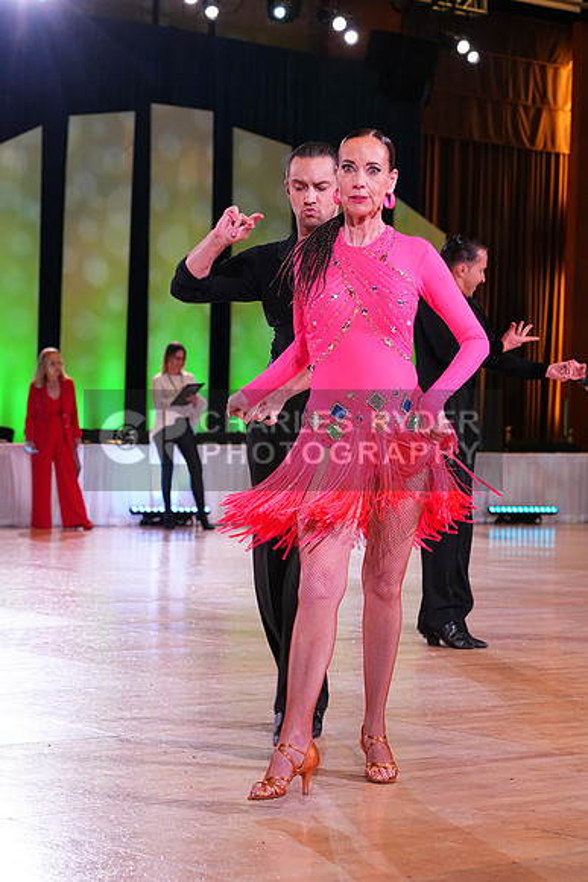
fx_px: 2057
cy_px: 441
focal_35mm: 84
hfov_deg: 16.3
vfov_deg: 24.2
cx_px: 294
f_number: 5.6
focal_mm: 84
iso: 4000
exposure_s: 1/320
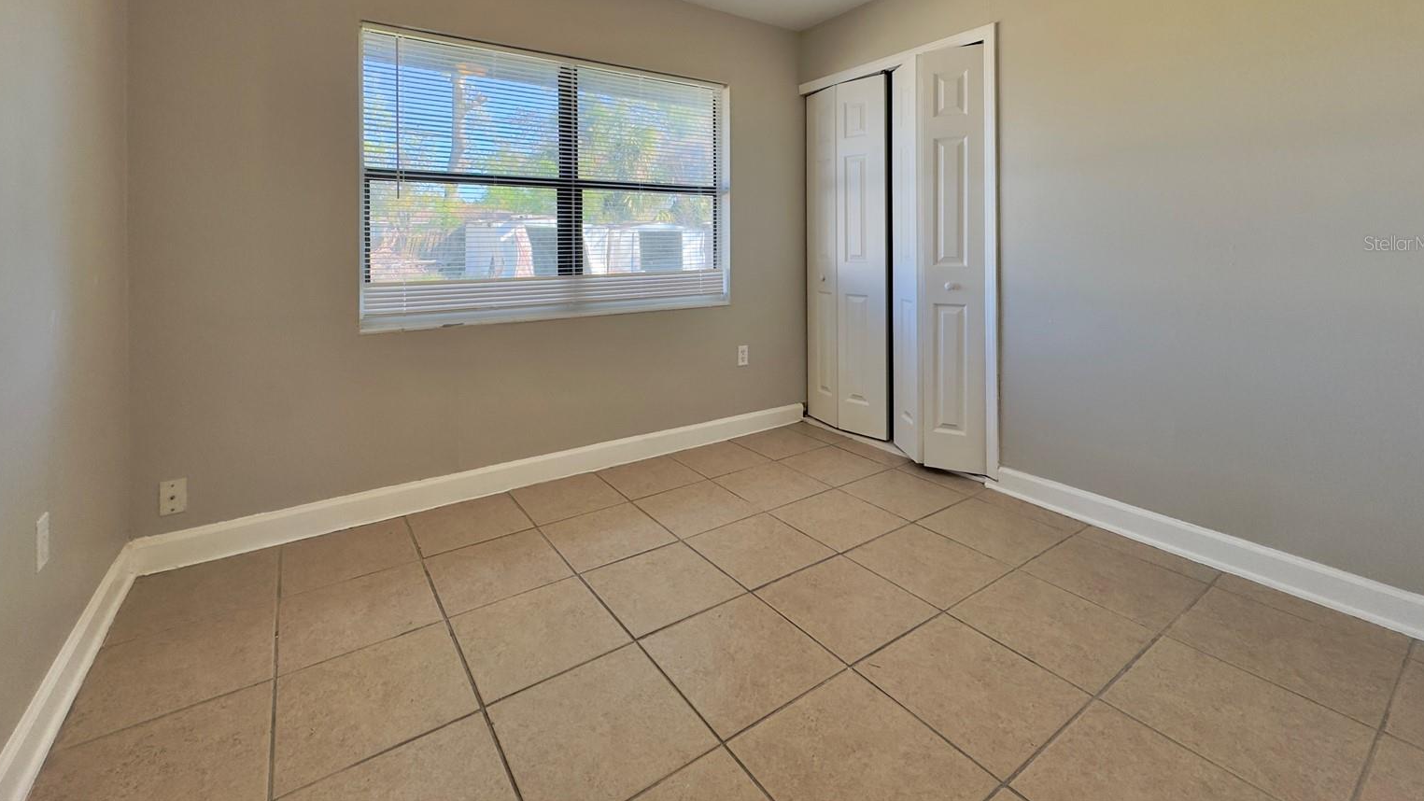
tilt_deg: -0.8
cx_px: 705
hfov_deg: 99.4
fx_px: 604
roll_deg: -0.2
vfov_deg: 64.6
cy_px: 243
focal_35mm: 16
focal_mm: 2.22
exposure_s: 1/120
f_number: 2.2
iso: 50
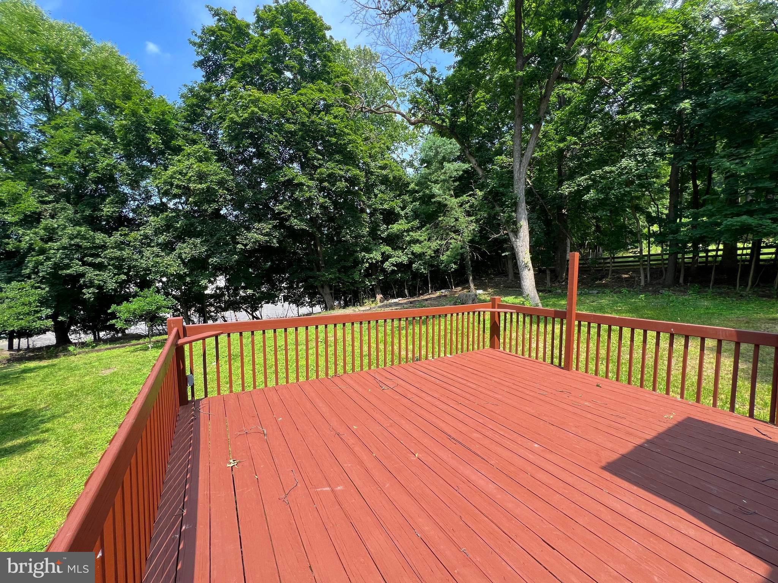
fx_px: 292
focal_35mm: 13
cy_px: 292
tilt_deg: -2.0
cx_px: 389
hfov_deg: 106.2
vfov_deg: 89.9
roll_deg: +0.9
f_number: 1.8
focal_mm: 1.57
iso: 32
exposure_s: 1/377
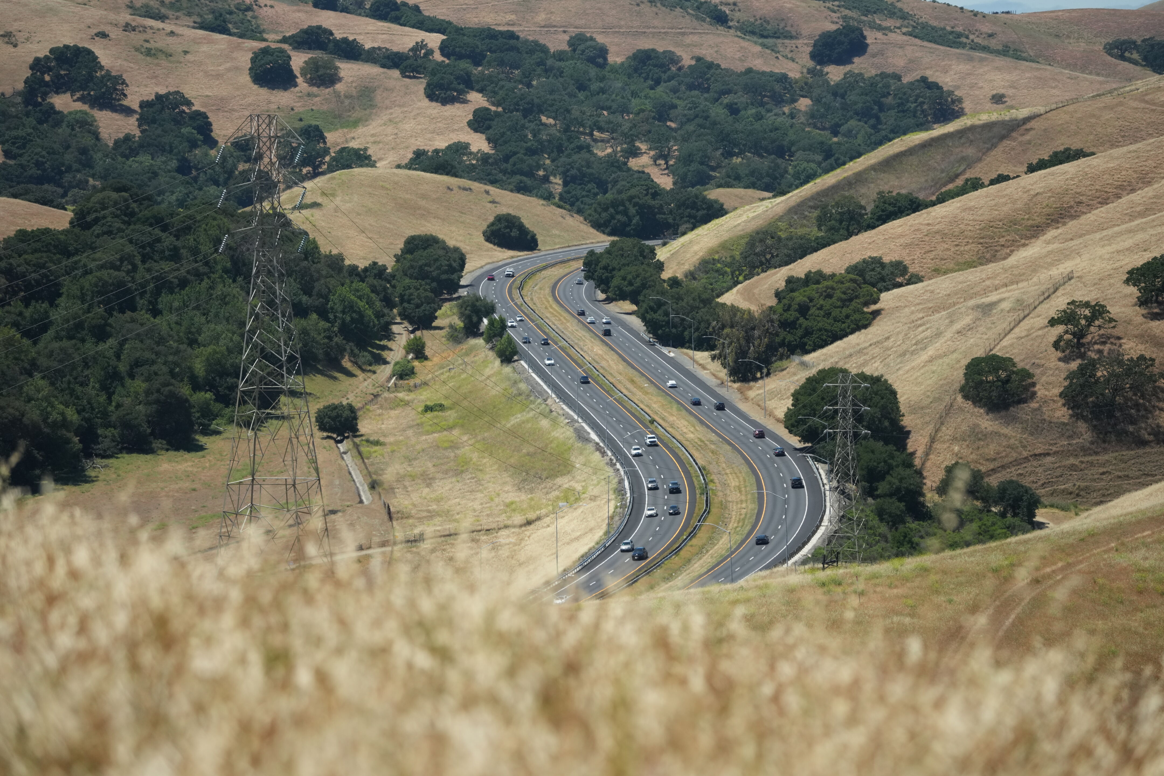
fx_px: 4979
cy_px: 388
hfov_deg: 13.3
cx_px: 582
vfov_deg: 8.9
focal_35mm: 154
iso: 800
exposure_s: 1/3200
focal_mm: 154
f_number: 6.3
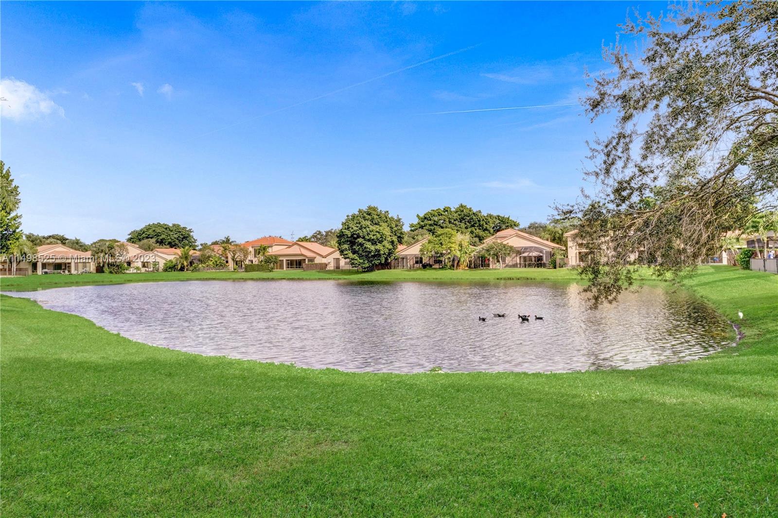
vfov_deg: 59.0
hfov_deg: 80.7
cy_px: 259
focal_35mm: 21
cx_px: 389
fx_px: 458
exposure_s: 1/500
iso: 1250
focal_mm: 21.2
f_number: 20
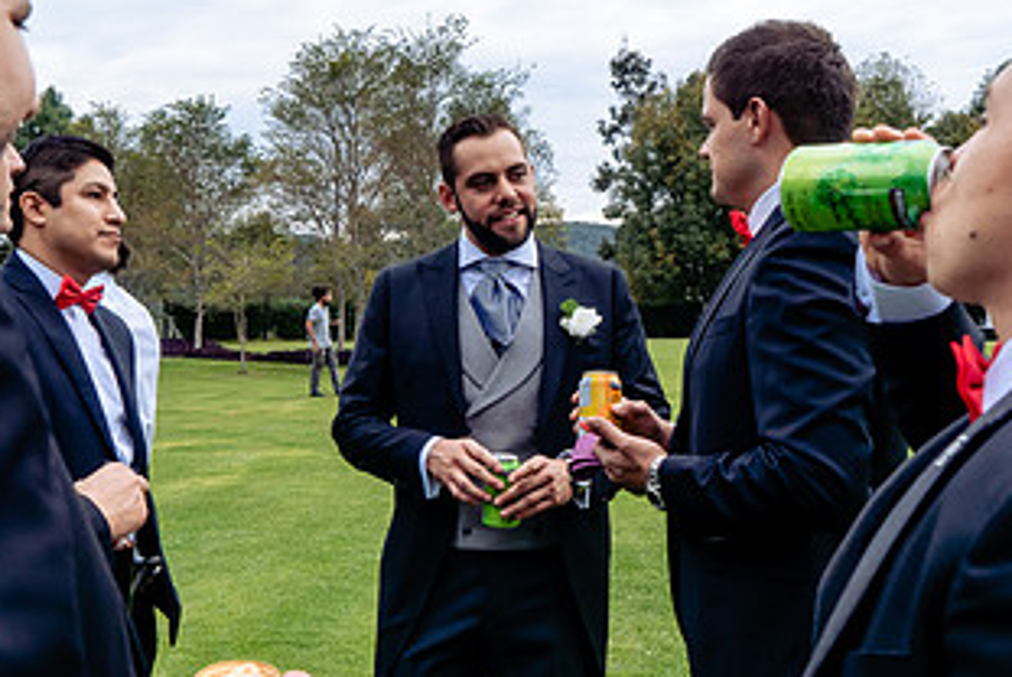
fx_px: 1294
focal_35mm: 46
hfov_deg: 42.5
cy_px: 353
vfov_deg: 29.3
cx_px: 400
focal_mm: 24
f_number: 7.1
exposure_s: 1/250
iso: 640
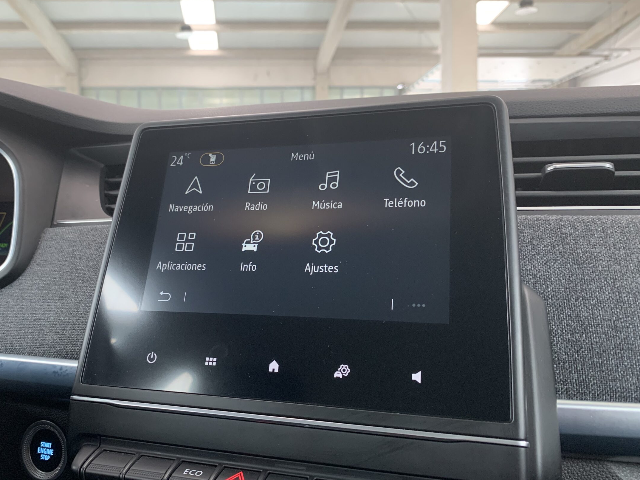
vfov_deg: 45.4
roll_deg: +0.4
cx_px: 275
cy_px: 240
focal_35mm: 31
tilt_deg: -2.0
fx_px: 573
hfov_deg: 58.1
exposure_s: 1/57
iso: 160
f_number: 1.8
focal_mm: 4.25
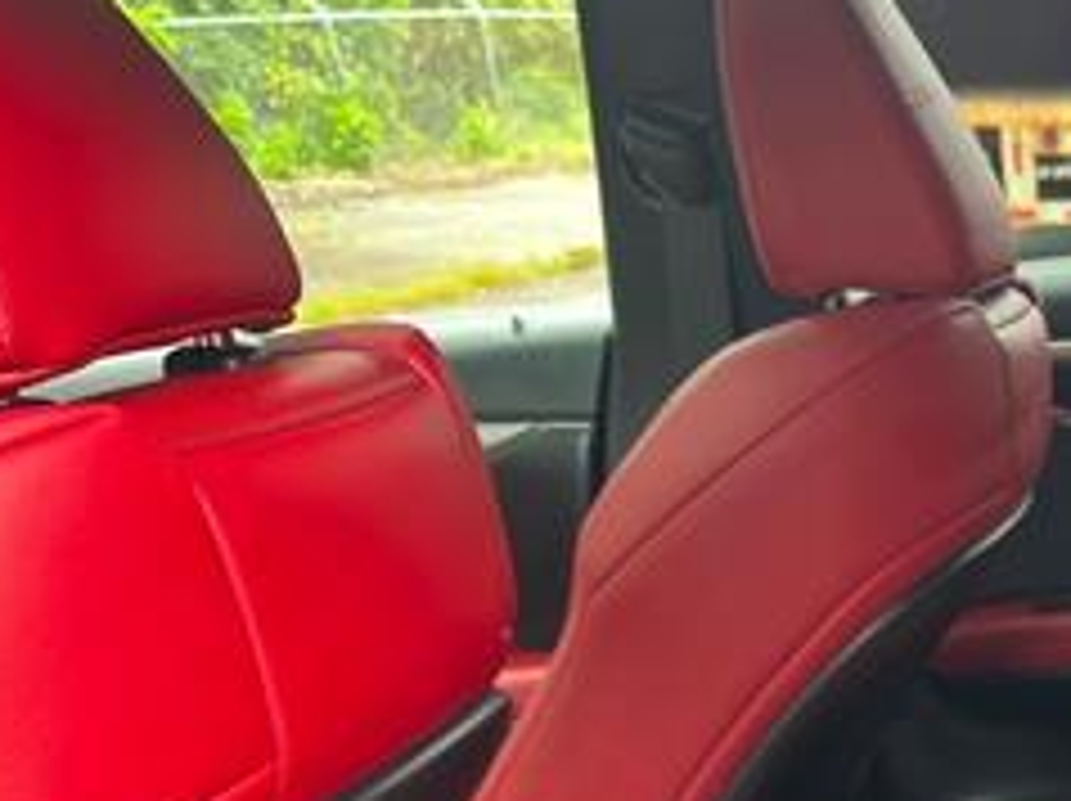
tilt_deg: -23.8
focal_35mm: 70
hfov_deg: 24.6
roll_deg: -0.4
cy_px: 1008
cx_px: 1346
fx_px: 2164
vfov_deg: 19.5
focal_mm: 5.1
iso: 64
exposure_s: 1/122
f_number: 1.6
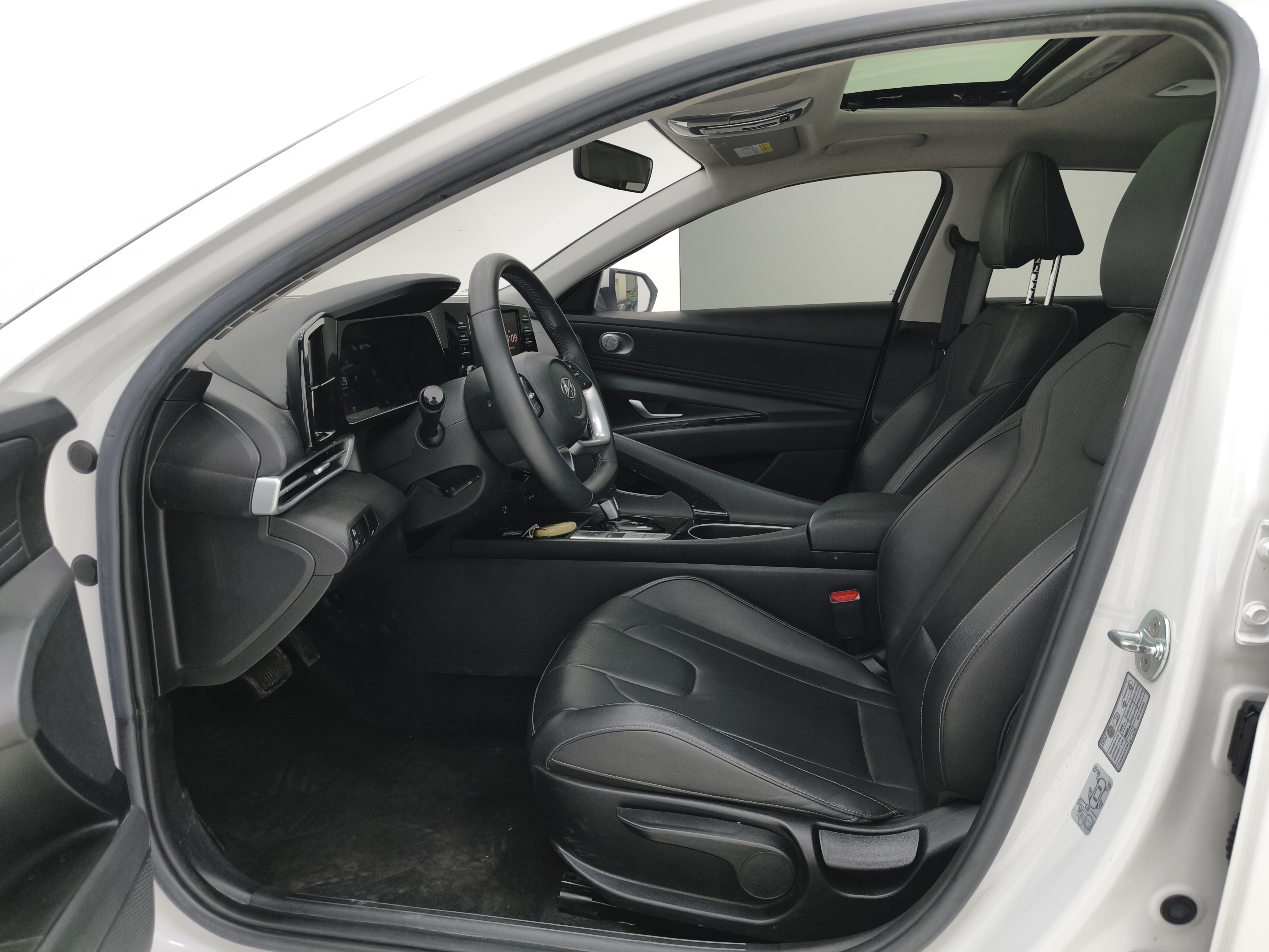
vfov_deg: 58.9
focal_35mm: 23
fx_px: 843
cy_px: 476
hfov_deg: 73.9
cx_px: 634
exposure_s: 1/66.7
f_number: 1.88
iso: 160
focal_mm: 5.56
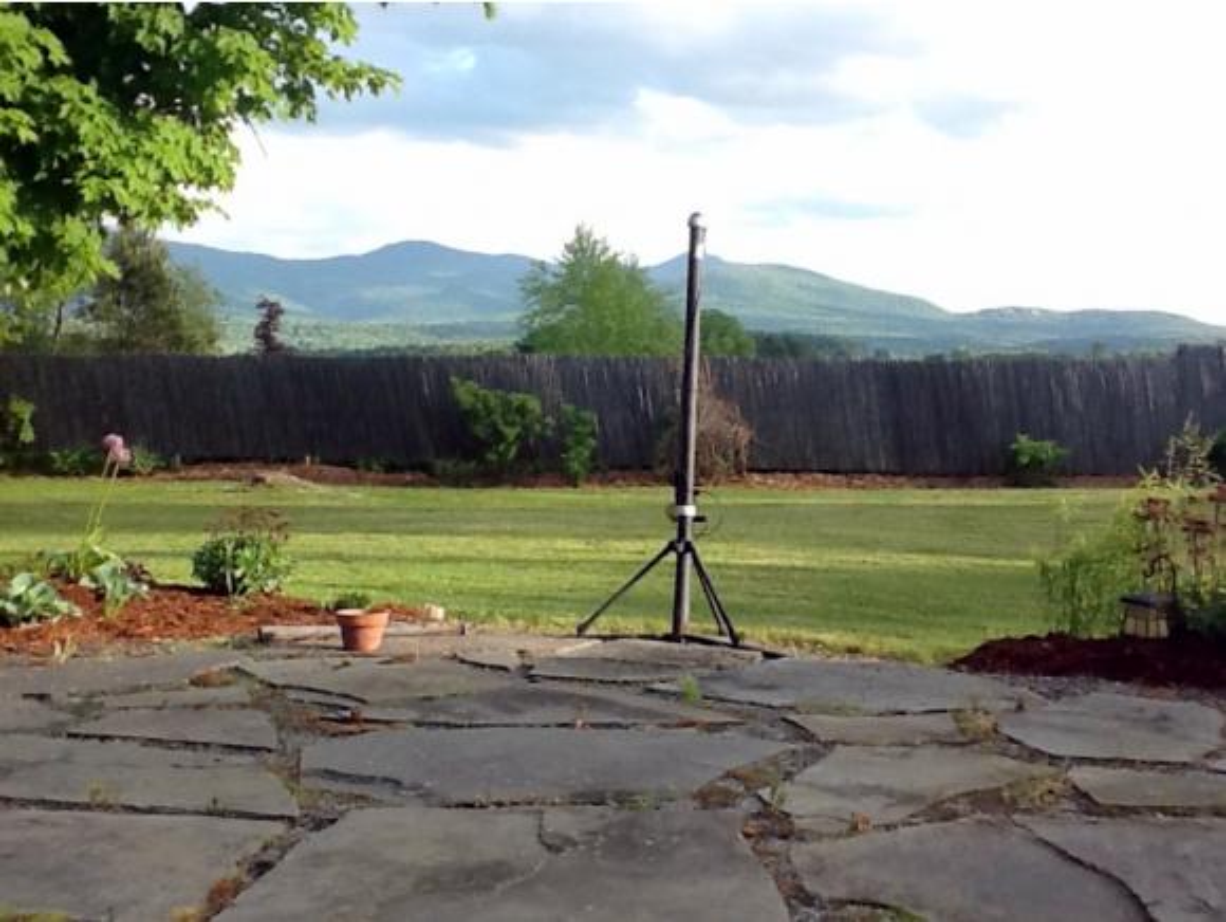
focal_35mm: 44
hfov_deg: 42.9
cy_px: 461
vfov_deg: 32.9
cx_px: 613
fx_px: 1560
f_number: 2.4
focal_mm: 2.03
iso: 40
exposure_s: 1/326
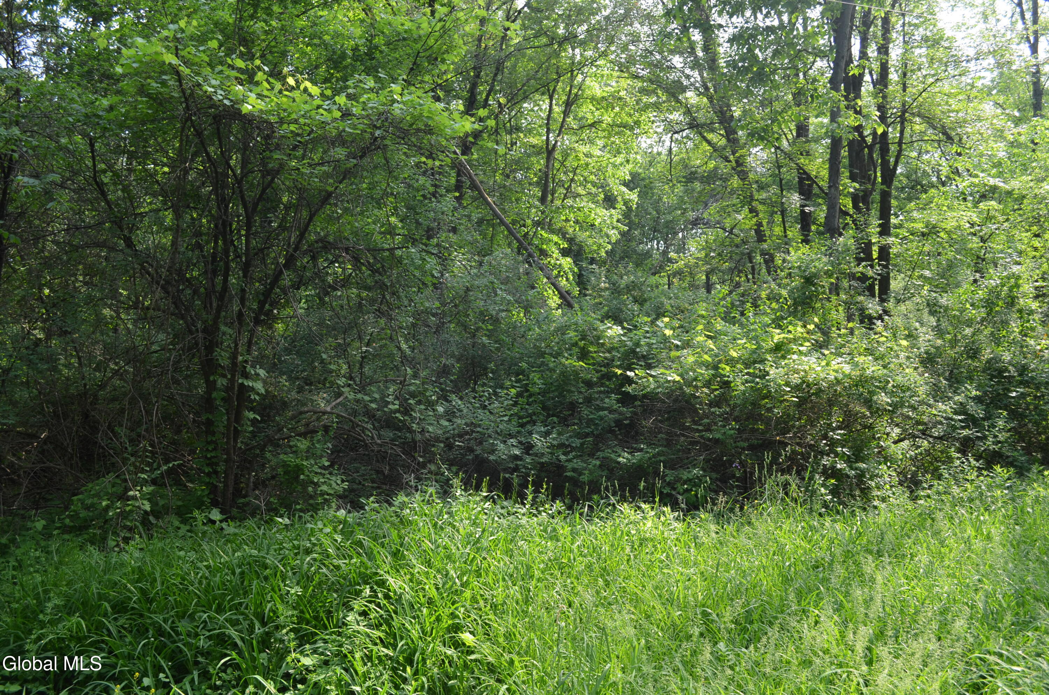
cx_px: 524
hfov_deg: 62.0
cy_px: 348
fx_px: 872
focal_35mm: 30
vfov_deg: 43.4
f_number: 5.6
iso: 200
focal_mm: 20
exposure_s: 1/125
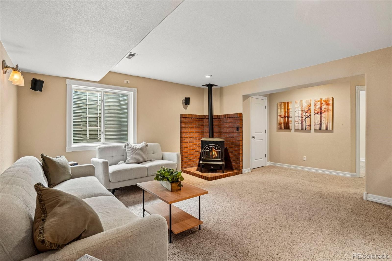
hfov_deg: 95.0
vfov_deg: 72.0
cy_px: 130
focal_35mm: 16
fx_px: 180
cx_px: 196
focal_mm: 11
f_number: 8
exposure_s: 1/6
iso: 400
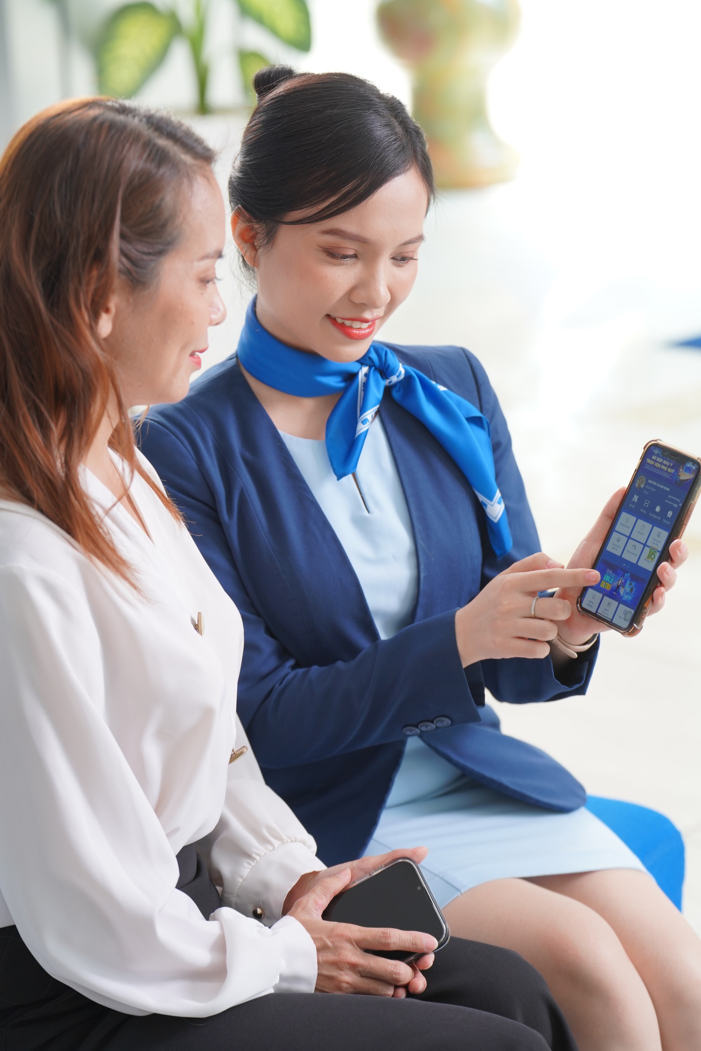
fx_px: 2979
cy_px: 526
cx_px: 350
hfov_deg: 13.4
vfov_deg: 20.0
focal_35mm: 102
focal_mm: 102
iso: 320
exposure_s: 1/160
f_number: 4
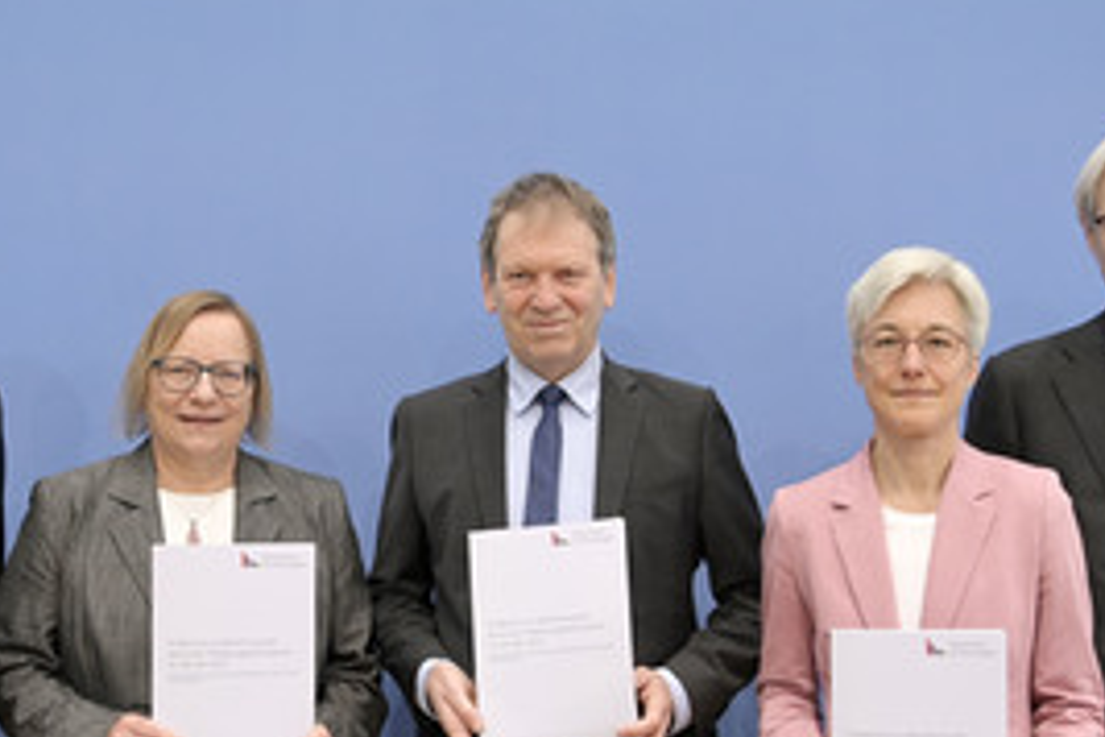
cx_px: 478
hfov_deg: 36.8
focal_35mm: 54
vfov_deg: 25.0
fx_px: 1657
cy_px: 431
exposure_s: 1/400
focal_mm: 32
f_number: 5
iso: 3200
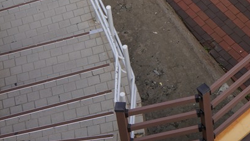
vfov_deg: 6.2
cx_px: 439
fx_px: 1207
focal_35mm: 182
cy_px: -248
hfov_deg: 11.1
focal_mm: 35
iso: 100
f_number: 10
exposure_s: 1/80
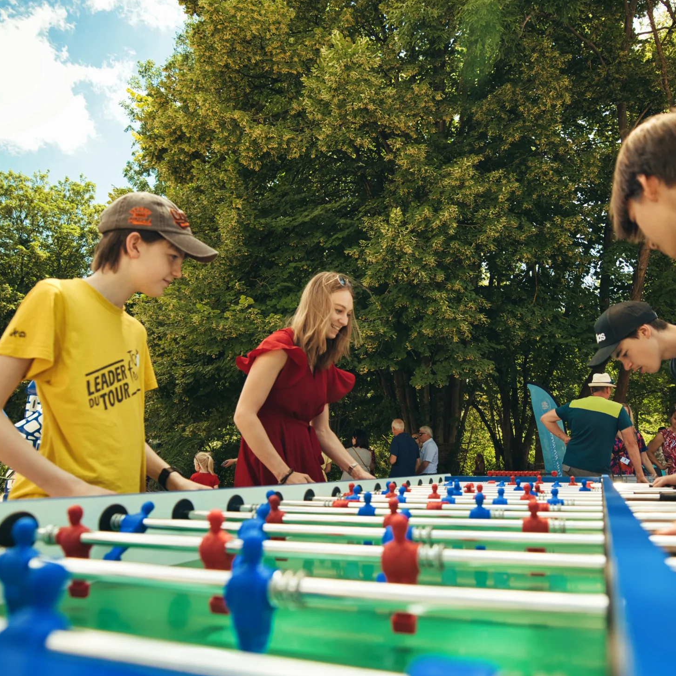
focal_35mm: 24
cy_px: 382
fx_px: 530
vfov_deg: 64.8
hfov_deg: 64.3
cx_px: 414
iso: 125
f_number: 2.8
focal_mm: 16
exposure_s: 1/200
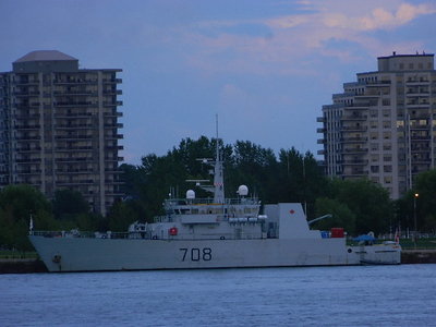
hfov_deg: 3.8
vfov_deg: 2.8
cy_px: 164
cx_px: 218
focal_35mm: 525
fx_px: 6613
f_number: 5.8
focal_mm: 94.5
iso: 80
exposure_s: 1/100
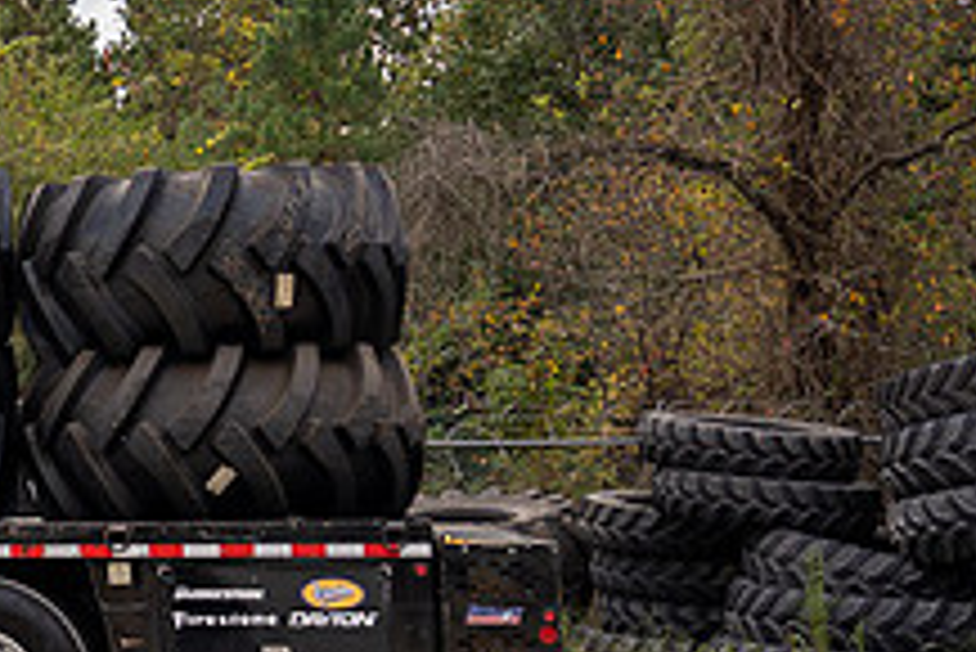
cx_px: -274
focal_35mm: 80
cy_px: 236
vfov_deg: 17.1
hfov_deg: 22.7
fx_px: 2170
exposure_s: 1/160
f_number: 4
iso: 100
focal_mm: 30
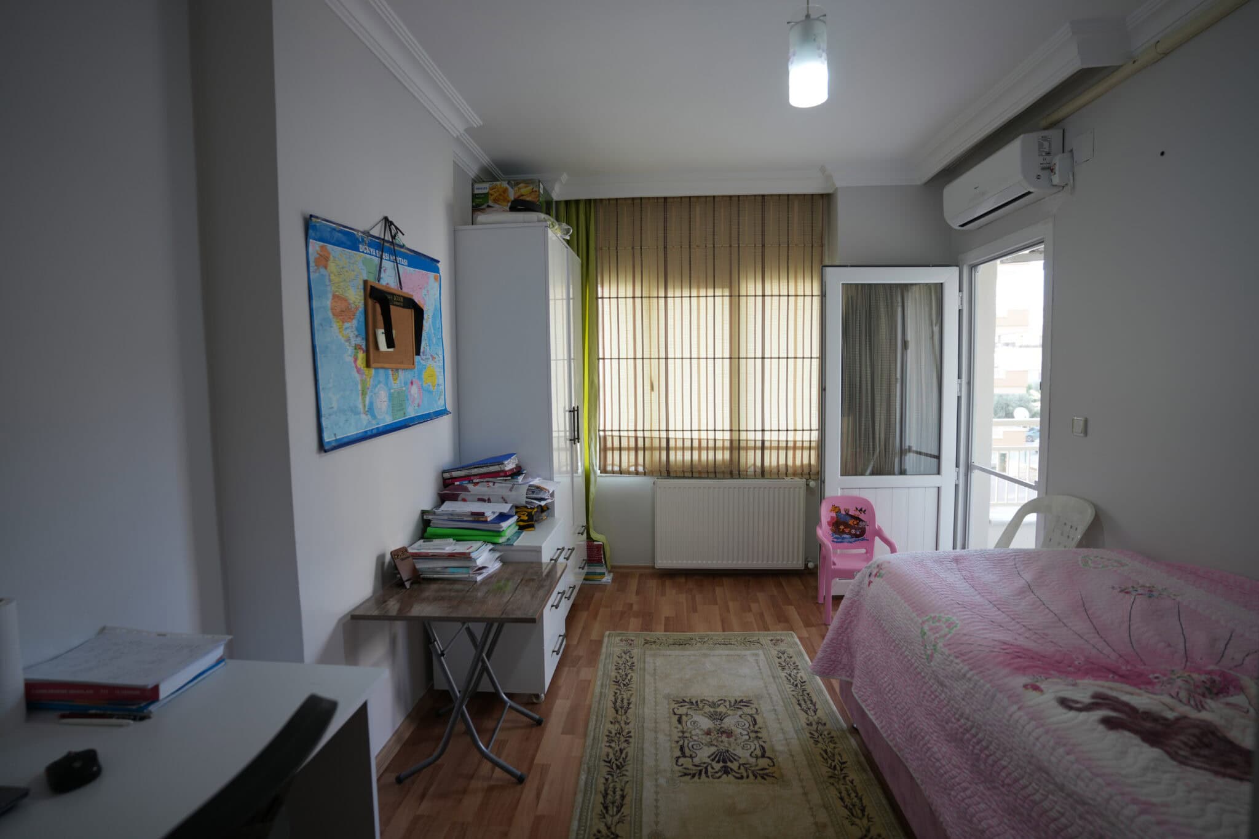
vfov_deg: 70.4
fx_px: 594
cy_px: 420
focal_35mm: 17
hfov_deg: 93.3
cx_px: 630
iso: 100
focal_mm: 17
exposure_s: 1/30
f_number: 2.8
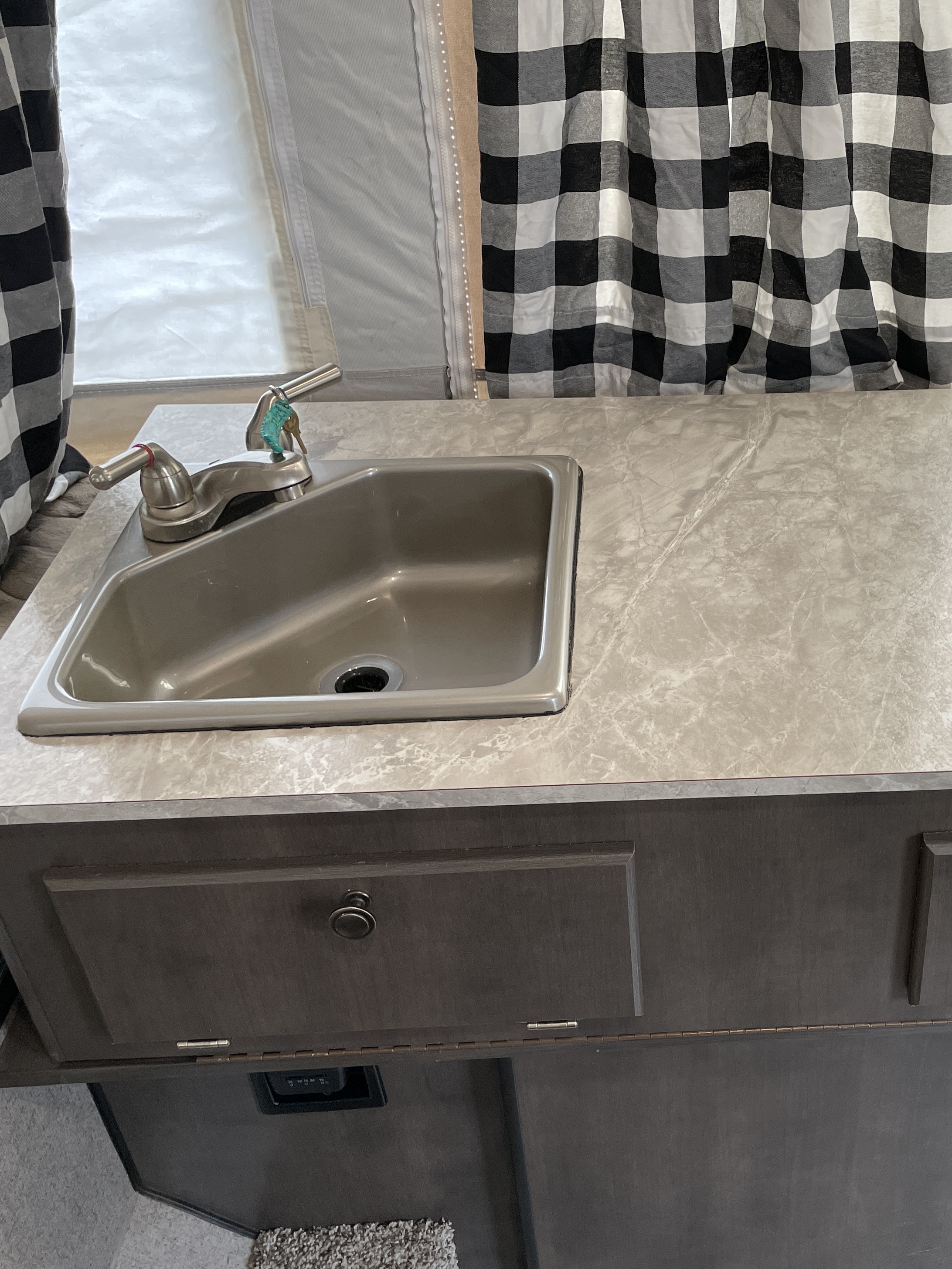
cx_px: 747
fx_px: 1320
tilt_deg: -35.3
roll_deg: +1.2
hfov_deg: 38.3
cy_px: 648
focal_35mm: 36
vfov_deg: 51.4
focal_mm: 4.2
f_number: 1.6
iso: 125
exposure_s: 1/121
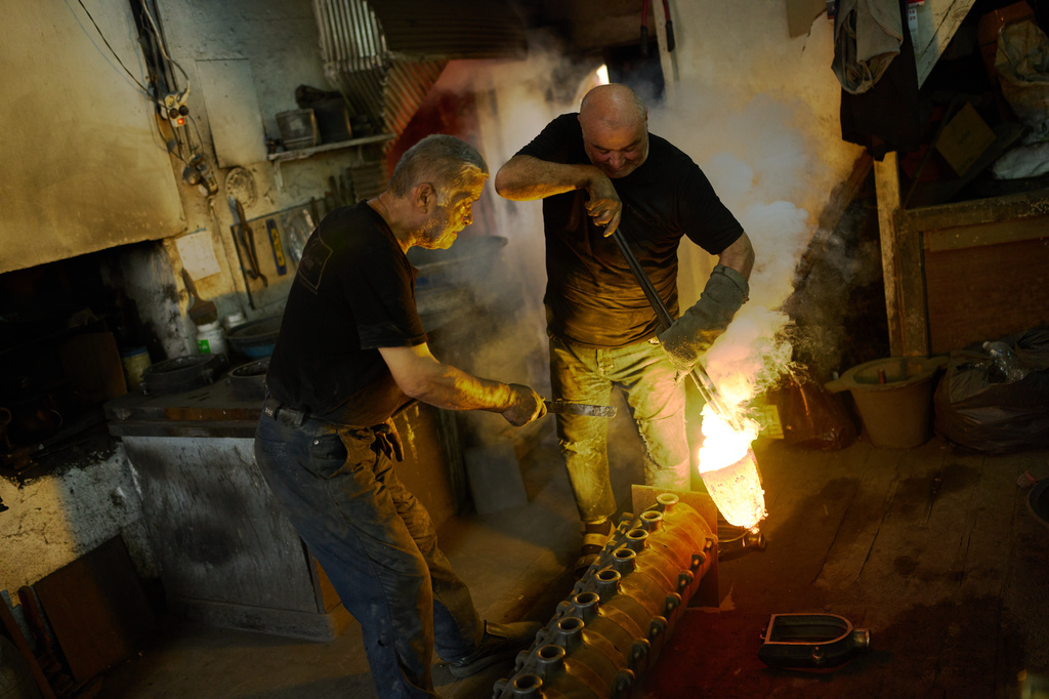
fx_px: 1019
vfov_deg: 37.8
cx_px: 524
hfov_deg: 54.4
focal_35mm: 35
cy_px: 350
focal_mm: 35
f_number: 1.6
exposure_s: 1/1250
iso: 1000
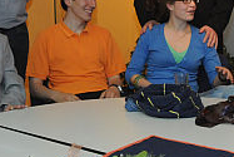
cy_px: -11
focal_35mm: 108
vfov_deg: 12.5
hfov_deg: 18.9
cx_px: 116
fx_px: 703
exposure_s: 1/100
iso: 2500
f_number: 9
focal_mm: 30
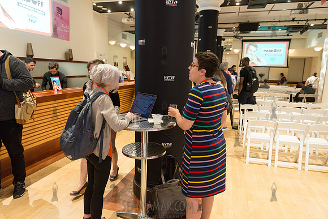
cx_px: 164
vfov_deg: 53.2
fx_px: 219
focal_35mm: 24
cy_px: 110
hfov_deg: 73.7
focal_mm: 24
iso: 2500
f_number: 4
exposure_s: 1/80
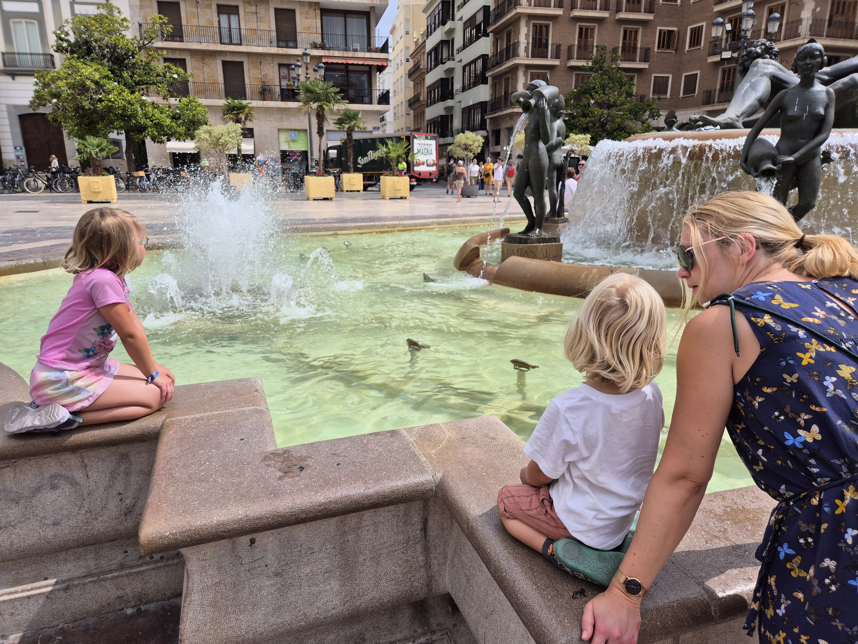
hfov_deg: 73.9
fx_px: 570
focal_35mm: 23
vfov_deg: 58.9
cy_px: 322
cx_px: 429
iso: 25
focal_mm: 5.4
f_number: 1.8
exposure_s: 1/2328
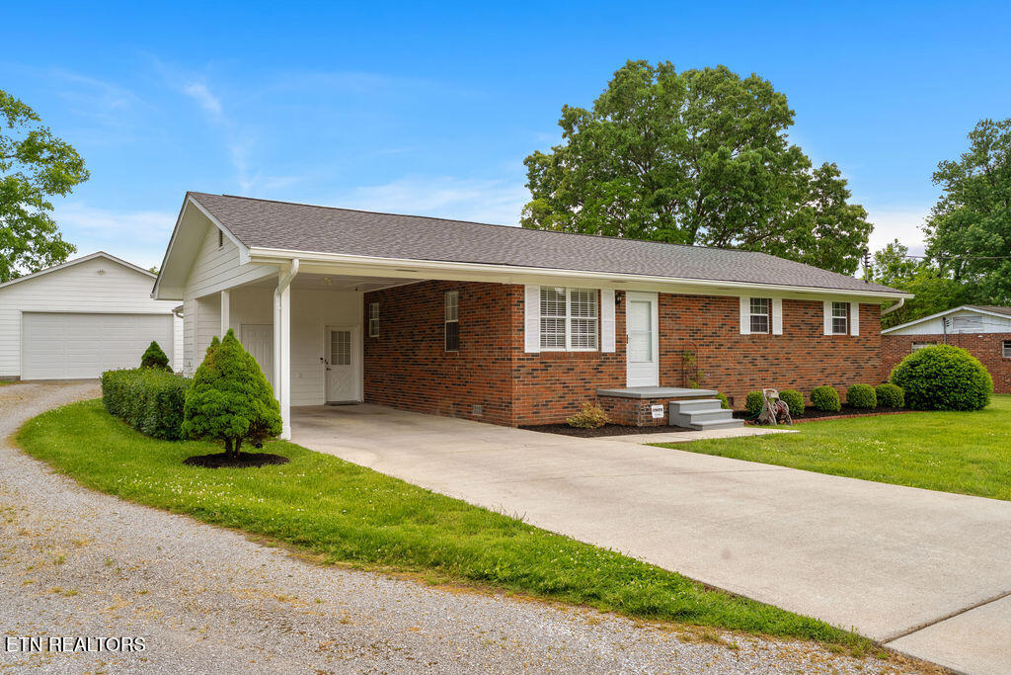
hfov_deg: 69.4
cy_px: 338
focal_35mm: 26
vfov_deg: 49.6
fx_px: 730
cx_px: 506
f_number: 8
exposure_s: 1/200
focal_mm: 26
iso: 320
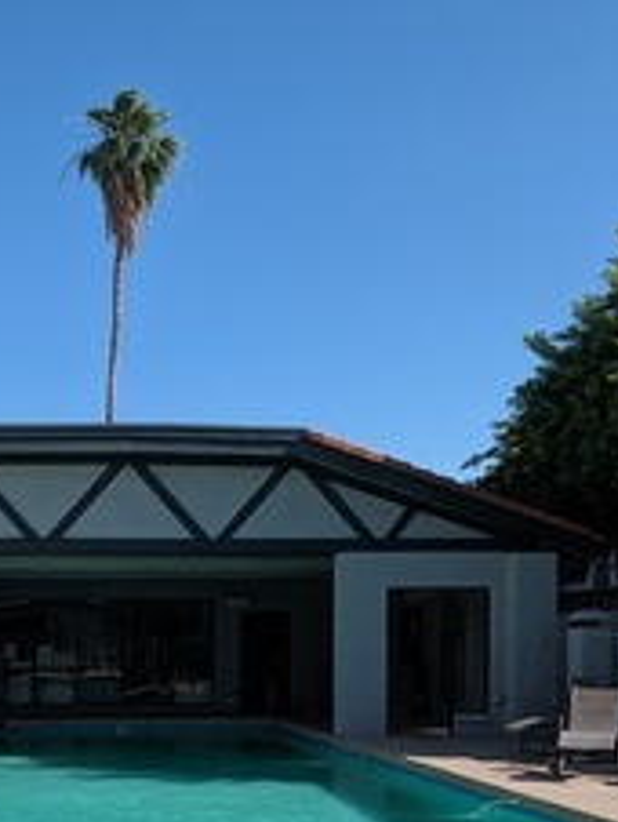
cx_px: 102
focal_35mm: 53
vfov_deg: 34.9
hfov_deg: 26.9
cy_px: 673
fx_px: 1259
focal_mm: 6.9
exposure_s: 1/1011
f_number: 1.68
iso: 21
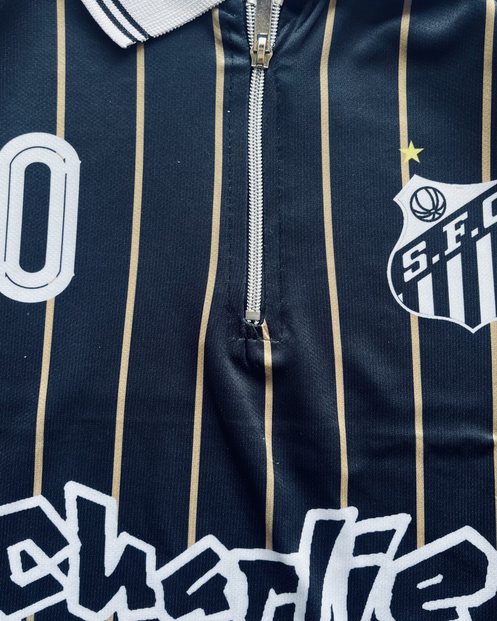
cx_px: 236
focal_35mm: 35
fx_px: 643
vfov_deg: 51.5
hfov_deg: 42.2
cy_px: 327
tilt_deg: -88.3
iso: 64
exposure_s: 1/122
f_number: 1.6
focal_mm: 5.1
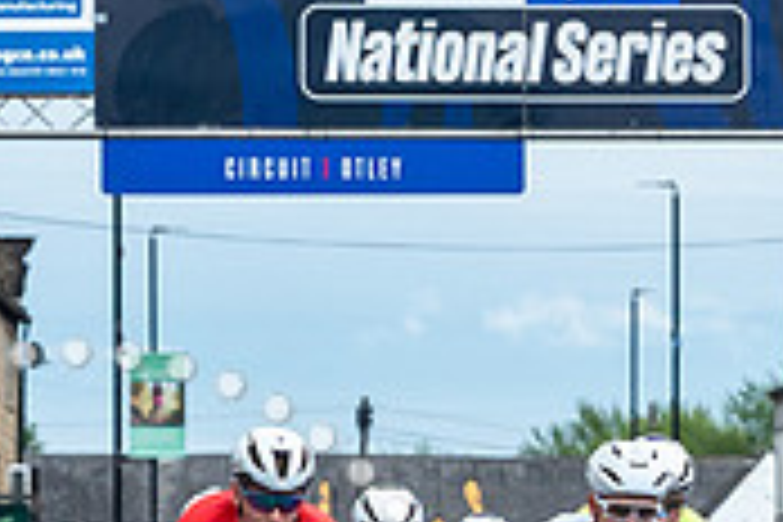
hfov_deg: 4.9
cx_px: 516
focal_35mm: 423
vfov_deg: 3.2
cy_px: 749
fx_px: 9200
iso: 1000
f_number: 3.5
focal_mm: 68
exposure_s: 1/800
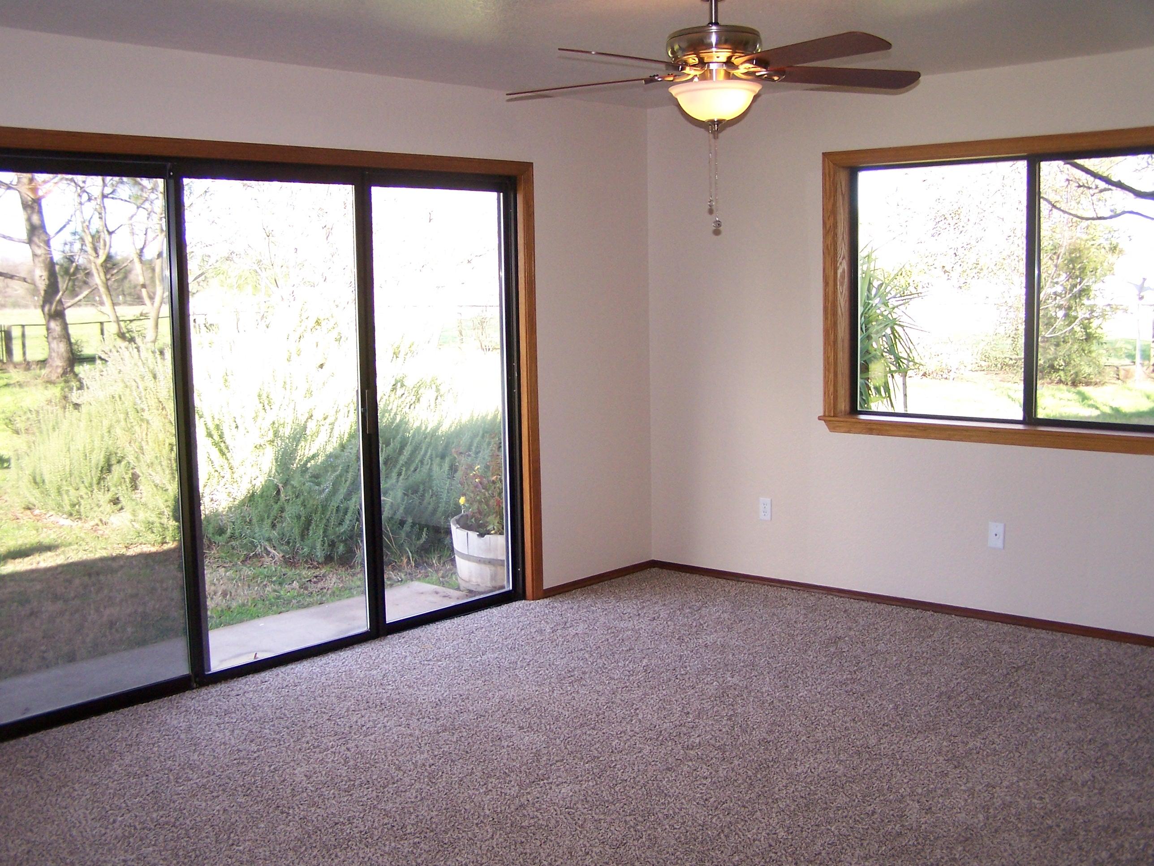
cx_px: 577
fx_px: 1267
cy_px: 433
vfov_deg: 37.7
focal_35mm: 38
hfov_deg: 49.0
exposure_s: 1/80
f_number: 2.8
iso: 140
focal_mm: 6.3
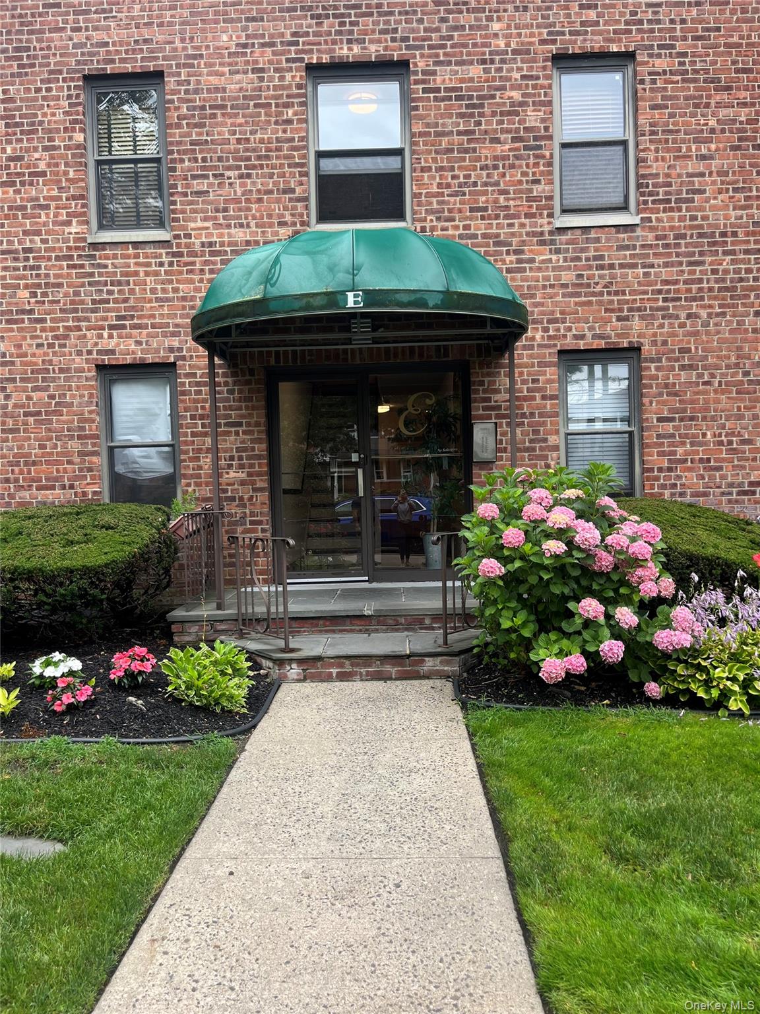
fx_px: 761
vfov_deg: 67.3
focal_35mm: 26
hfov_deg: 53.1
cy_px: 507
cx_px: 380
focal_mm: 5.1
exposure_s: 1/257
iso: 40
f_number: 1.6
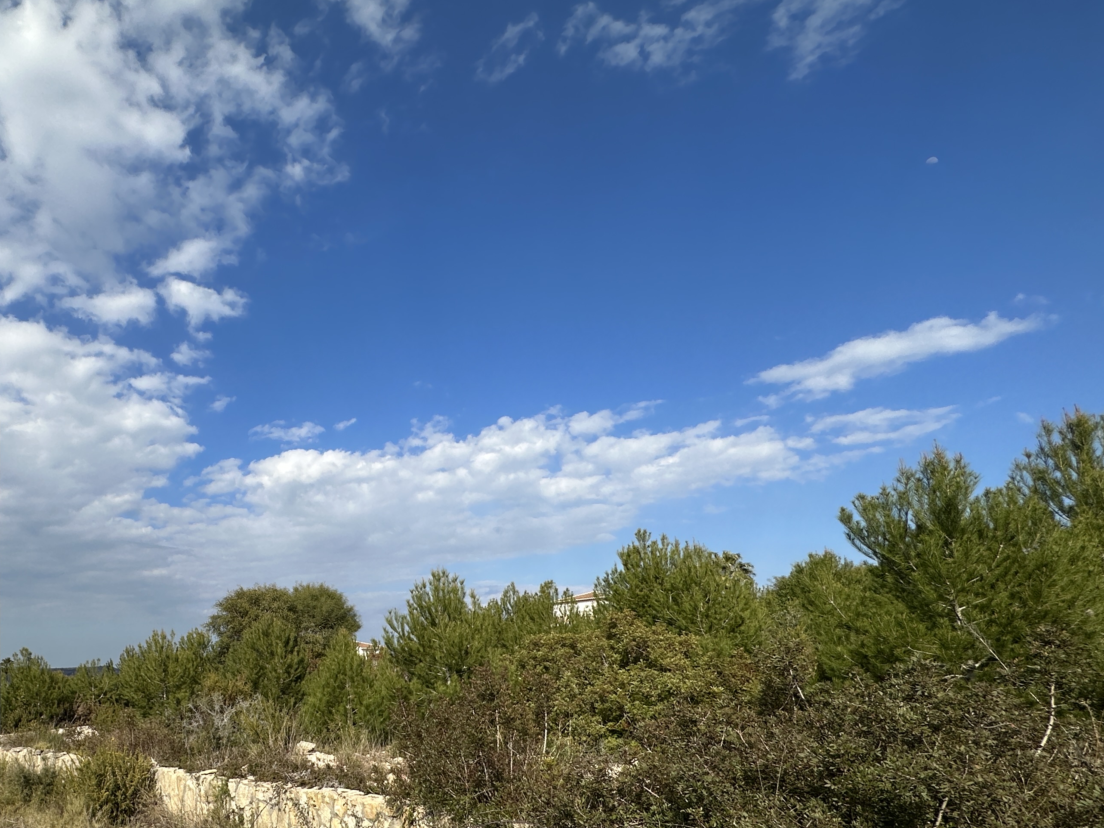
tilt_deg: +10.9
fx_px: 702
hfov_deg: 70.8
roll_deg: +1.9
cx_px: 265
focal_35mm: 22
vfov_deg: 60.1
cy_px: 531
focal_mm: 2.22
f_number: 2.2
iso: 50
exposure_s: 1/2882
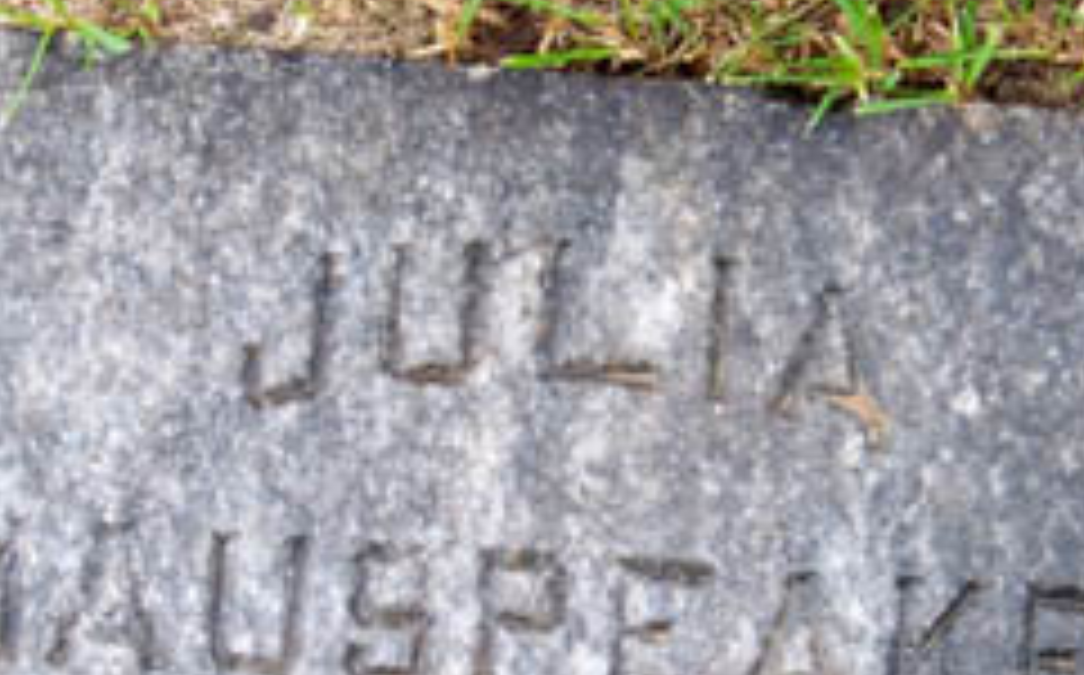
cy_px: 504
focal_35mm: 142
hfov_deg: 14.7
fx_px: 4190
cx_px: 643
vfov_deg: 9.2
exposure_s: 1/250
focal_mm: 16.2
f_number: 3.2
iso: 250
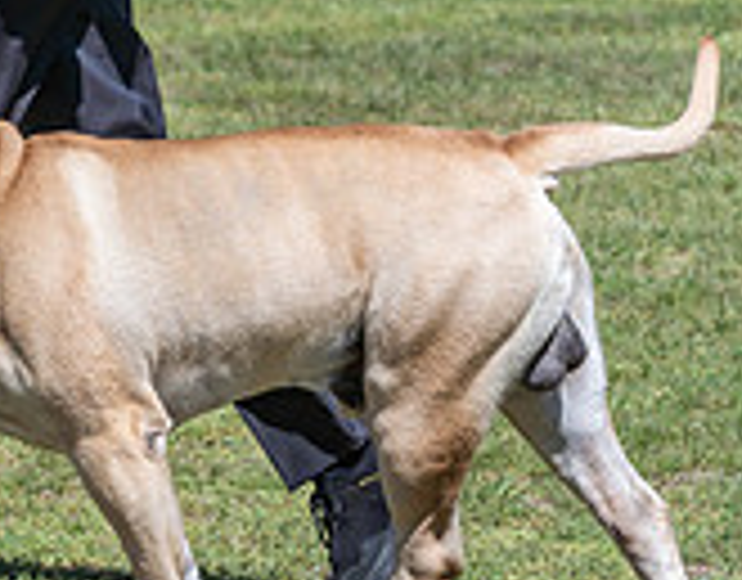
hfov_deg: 3.9
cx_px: 17
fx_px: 10818
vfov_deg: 3.1
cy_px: -88
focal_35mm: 497
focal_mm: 118
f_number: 6.3
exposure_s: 1/640
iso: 125
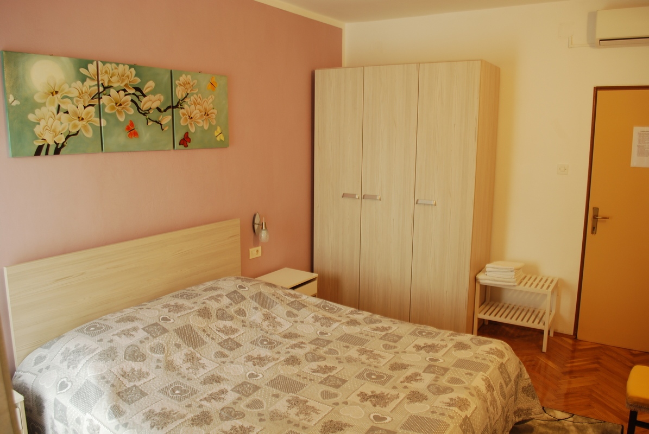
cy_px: 217
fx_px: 487
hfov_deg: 67.3
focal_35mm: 27
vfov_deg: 48.1
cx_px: 324
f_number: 5.6
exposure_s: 1/1.6
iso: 100
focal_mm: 18
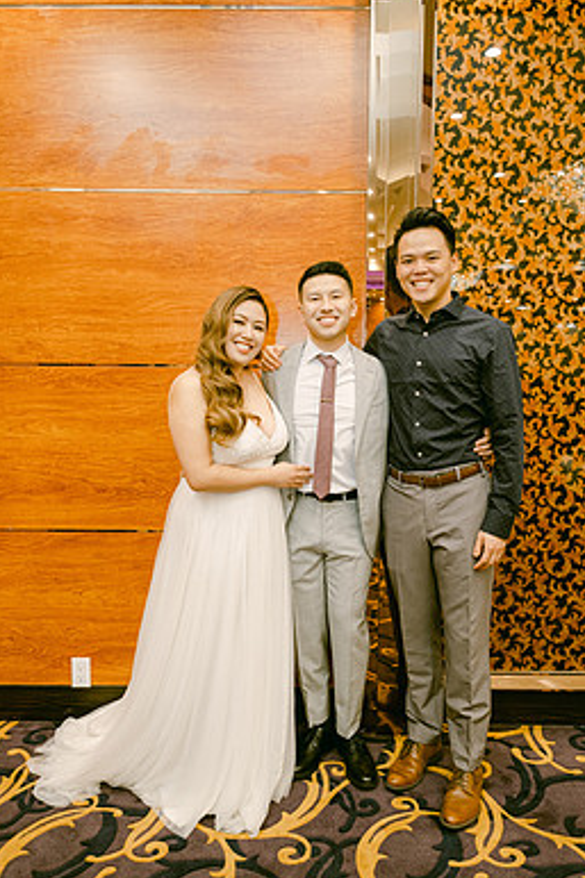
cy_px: 444
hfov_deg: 46.3
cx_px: 314
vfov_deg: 65.5
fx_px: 683
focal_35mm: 28
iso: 800
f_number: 2.8
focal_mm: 16
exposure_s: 1/125
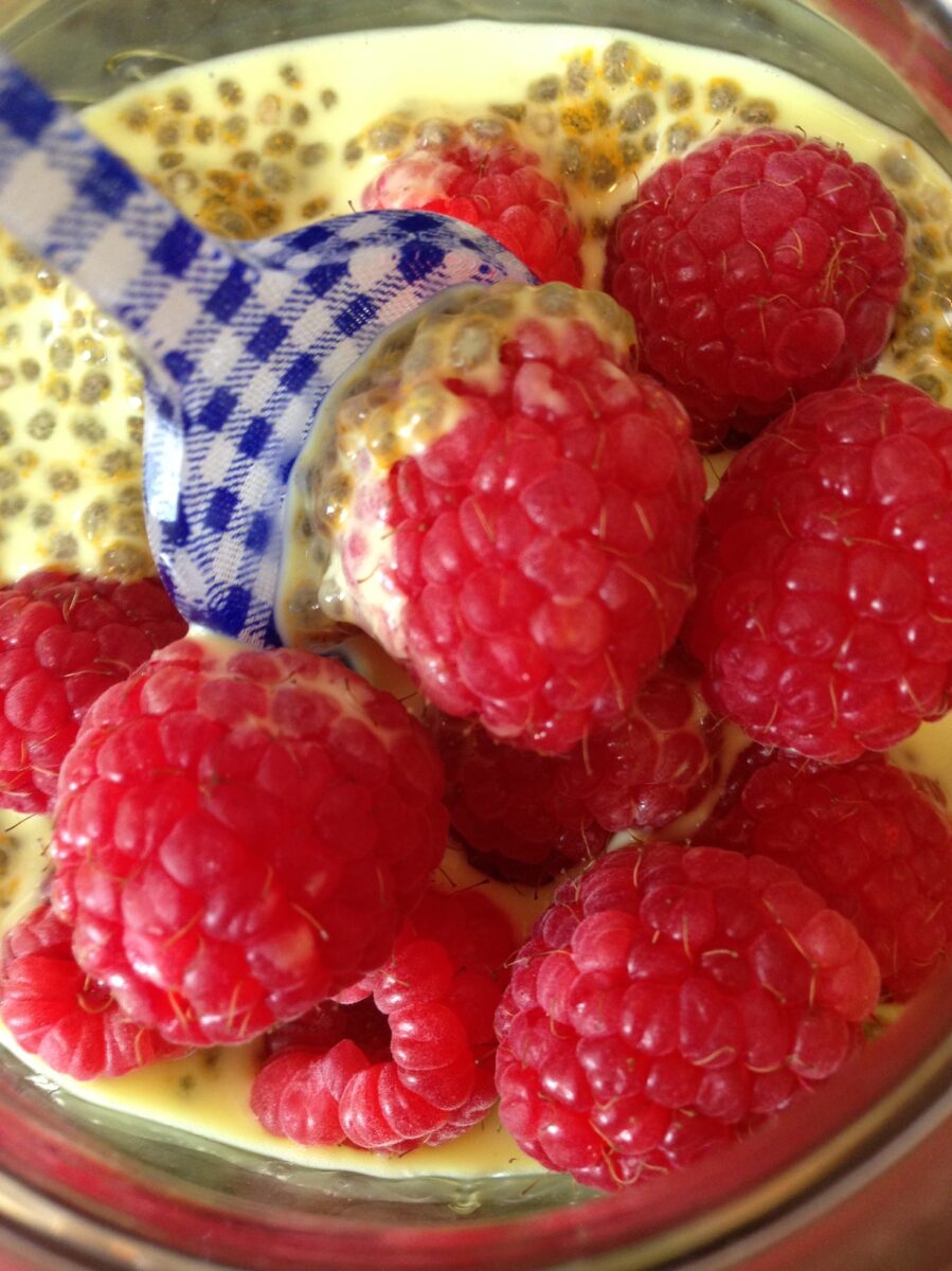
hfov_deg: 42.9
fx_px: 1211
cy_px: 636
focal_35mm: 33
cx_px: 476
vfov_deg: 55.4
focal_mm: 4.12
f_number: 2.4
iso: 125
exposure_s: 1/20
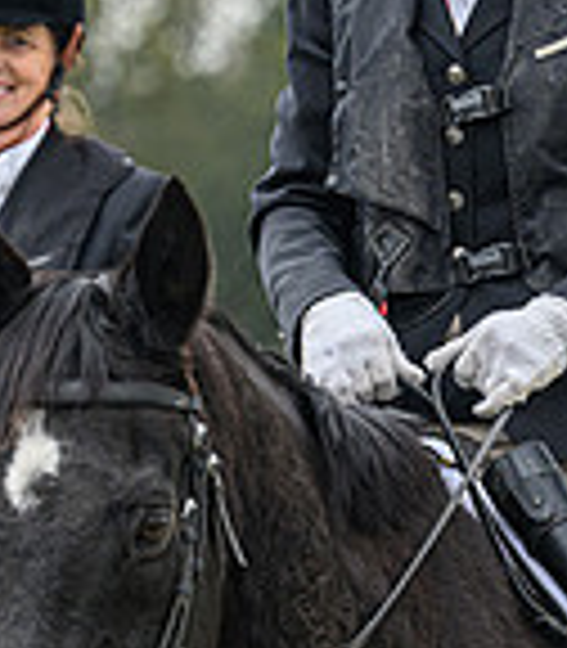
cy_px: 418
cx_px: 430
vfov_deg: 3.7
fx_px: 10129
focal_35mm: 509
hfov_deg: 3.2
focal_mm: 120
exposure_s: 1/800
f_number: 3.5
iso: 500
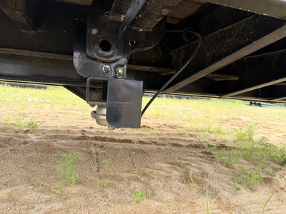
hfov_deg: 71.6
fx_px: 198
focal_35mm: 24
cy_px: 107
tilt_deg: -4.4
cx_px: 143
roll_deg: -5.6
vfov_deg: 56.8
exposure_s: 1/467
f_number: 1.78
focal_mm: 6.76
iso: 100
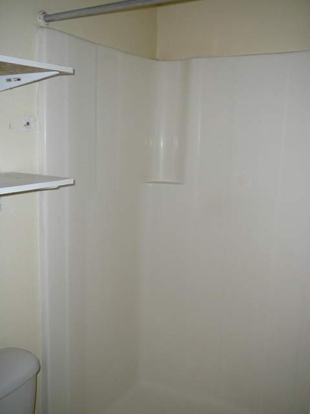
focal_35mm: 35
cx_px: 155
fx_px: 418
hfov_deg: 40.7
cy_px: 207
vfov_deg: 52.6
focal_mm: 5.2
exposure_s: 1/30
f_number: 2.8
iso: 100
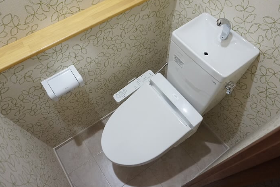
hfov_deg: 71.5
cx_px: 135
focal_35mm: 25
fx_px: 195
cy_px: 95
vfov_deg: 51.3
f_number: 4
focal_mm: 16
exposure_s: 1/160
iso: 1600
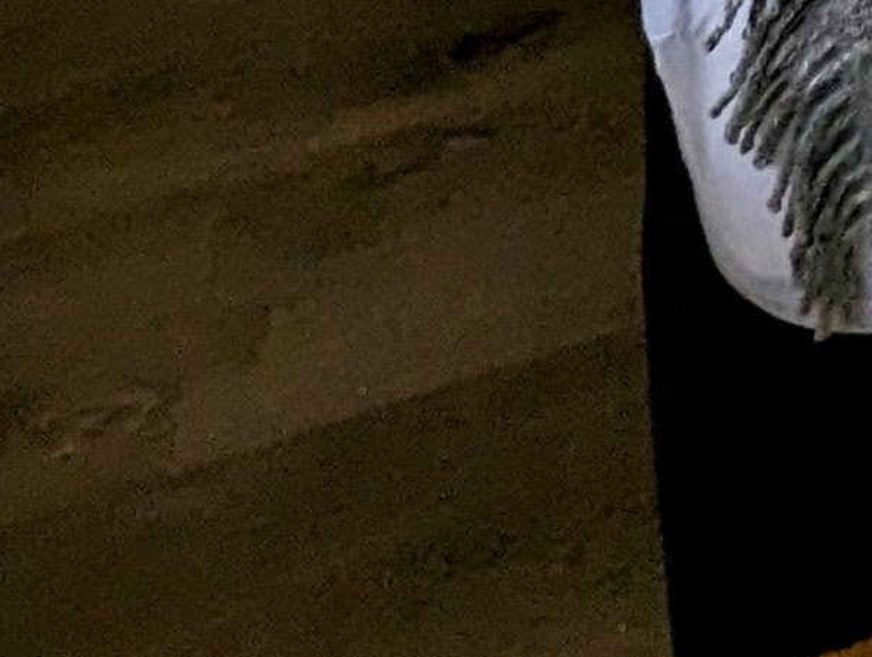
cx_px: 1716
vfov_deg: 10.2
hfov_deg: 16.8
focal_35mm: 89
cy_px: -1487
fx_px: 2246
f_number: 2.2
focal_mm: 1.95
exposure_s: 1/190
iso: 75
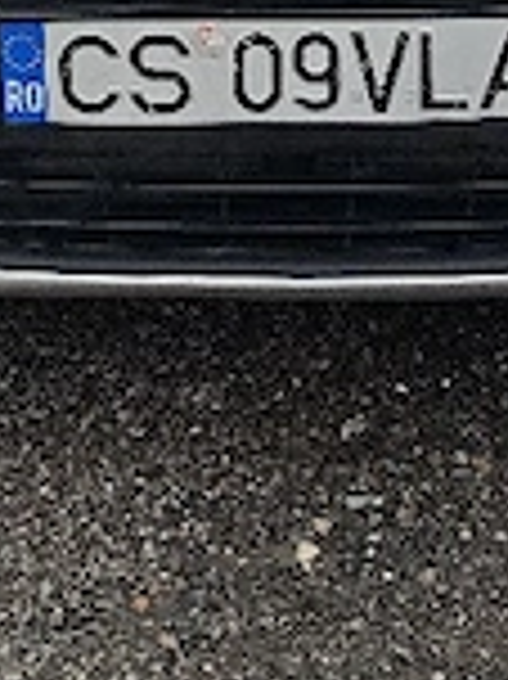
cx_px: 423
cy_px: -545
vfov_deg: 14.3
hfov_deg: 12.1
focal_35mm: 122
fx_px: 2391
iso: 111
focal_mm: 6.57
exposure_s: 1/200
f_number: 1.6
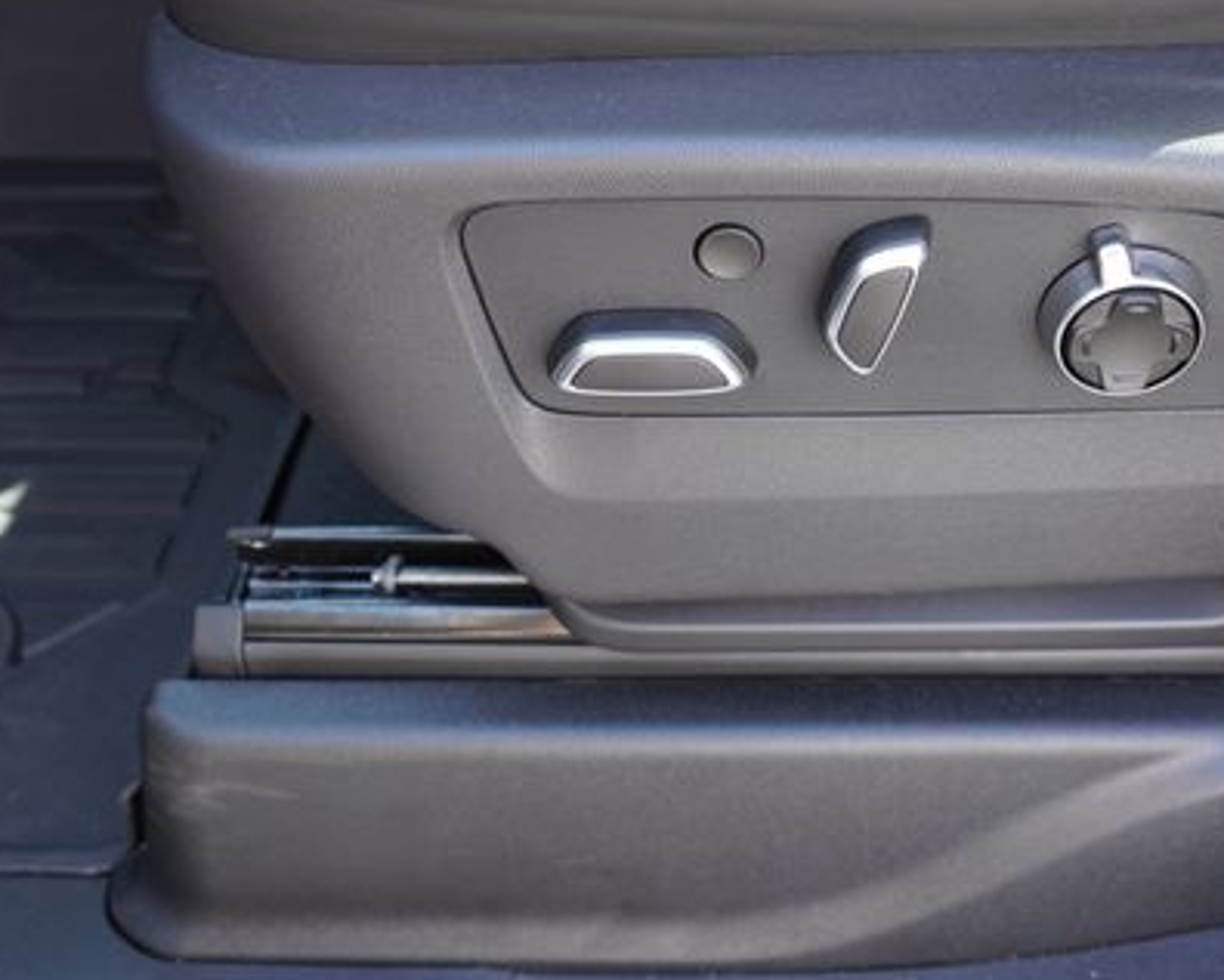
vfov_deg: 36.2
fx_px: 1486
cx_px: 720
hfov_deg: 44.6
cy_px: 334
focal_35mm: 41
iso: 400
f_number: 4
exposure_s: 1/160
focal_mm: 18
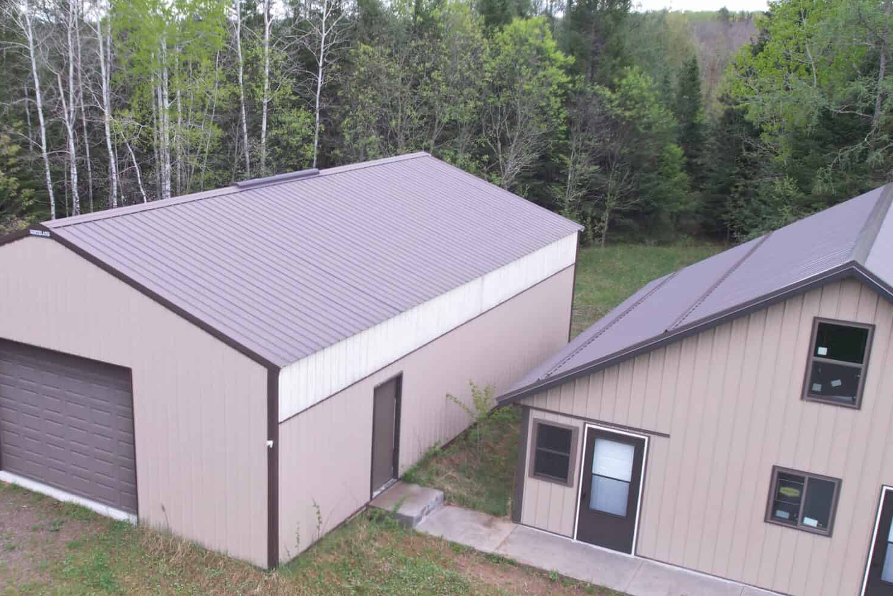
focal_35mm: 38
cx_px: 330
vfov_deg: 35.0
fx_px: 943
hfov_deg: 50.1
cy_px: 339
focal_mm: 8.38
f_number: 2.8
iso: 300
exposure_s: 1/15
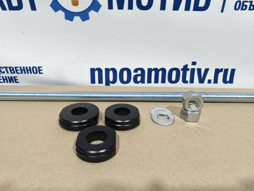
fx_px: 169
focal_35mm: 23
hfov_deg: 73.8
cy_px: 96
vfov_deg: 59.0
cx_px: 127
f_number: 1.68
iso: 720
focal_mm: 6.25
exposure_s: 1/100
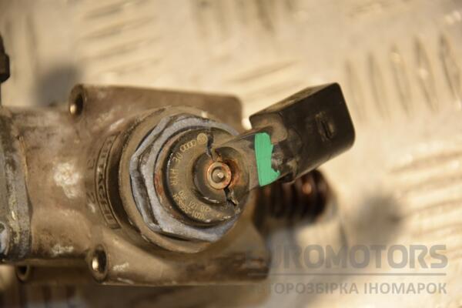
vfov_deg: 8.7
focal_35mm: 158
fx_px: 2021
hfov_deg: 13.0
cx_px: 231
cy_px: 154
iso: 800
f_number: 5.6
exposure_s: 1/160
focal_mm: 105
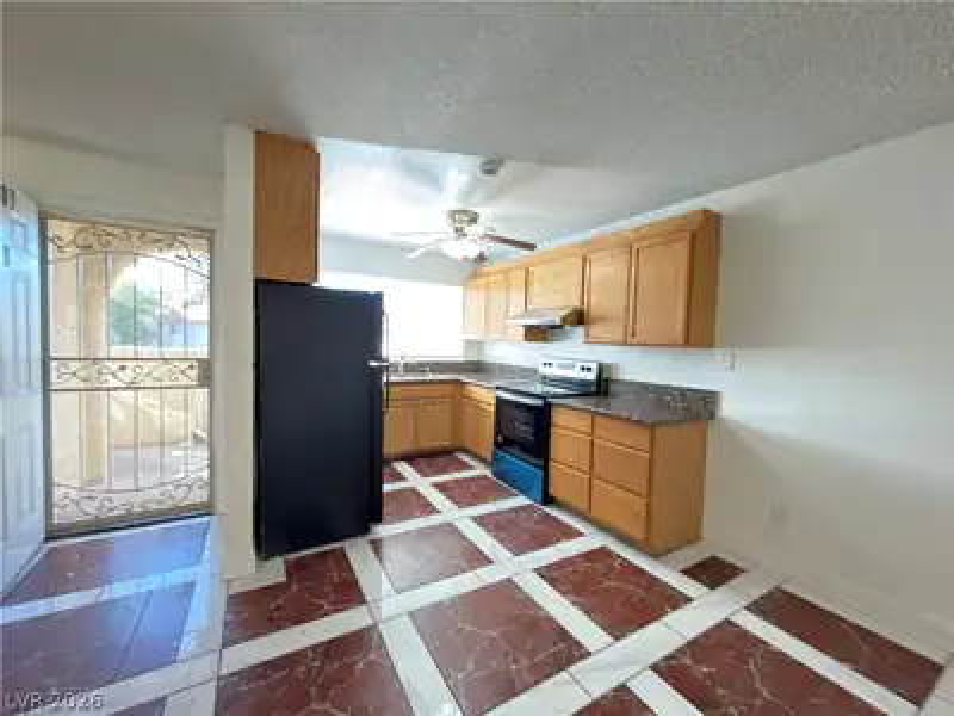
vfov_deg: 85.7
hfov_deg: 102.1
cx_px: 477
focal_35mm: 14
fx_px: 386
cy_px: 358
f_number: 2.2
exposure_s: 1/20
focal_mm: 2.22
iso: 500
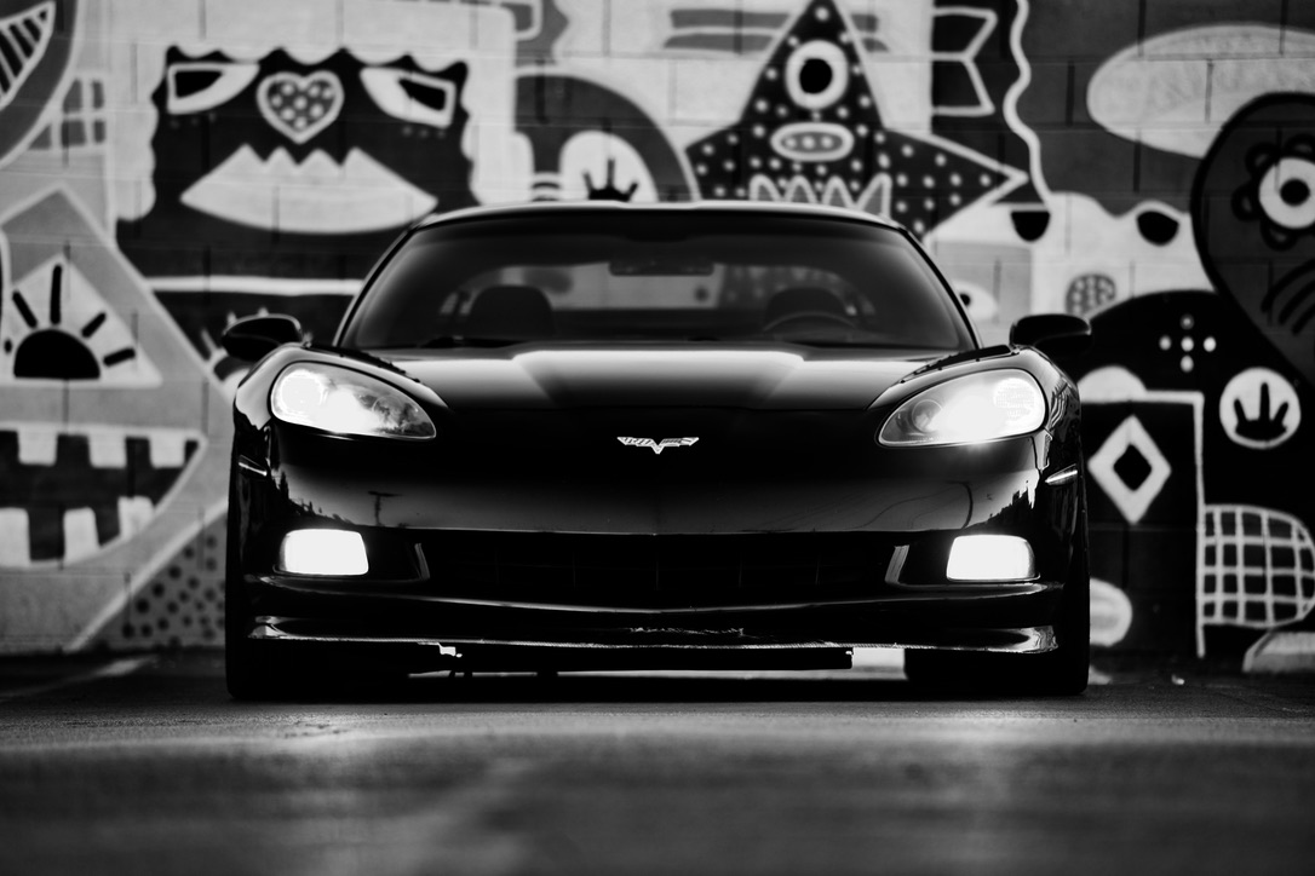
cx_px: 658
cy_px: 438
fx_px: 6574
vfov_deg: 7.6
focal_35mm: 180
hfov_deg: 11.4
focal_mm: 180
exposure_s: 1/160
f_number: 2.8
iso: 320
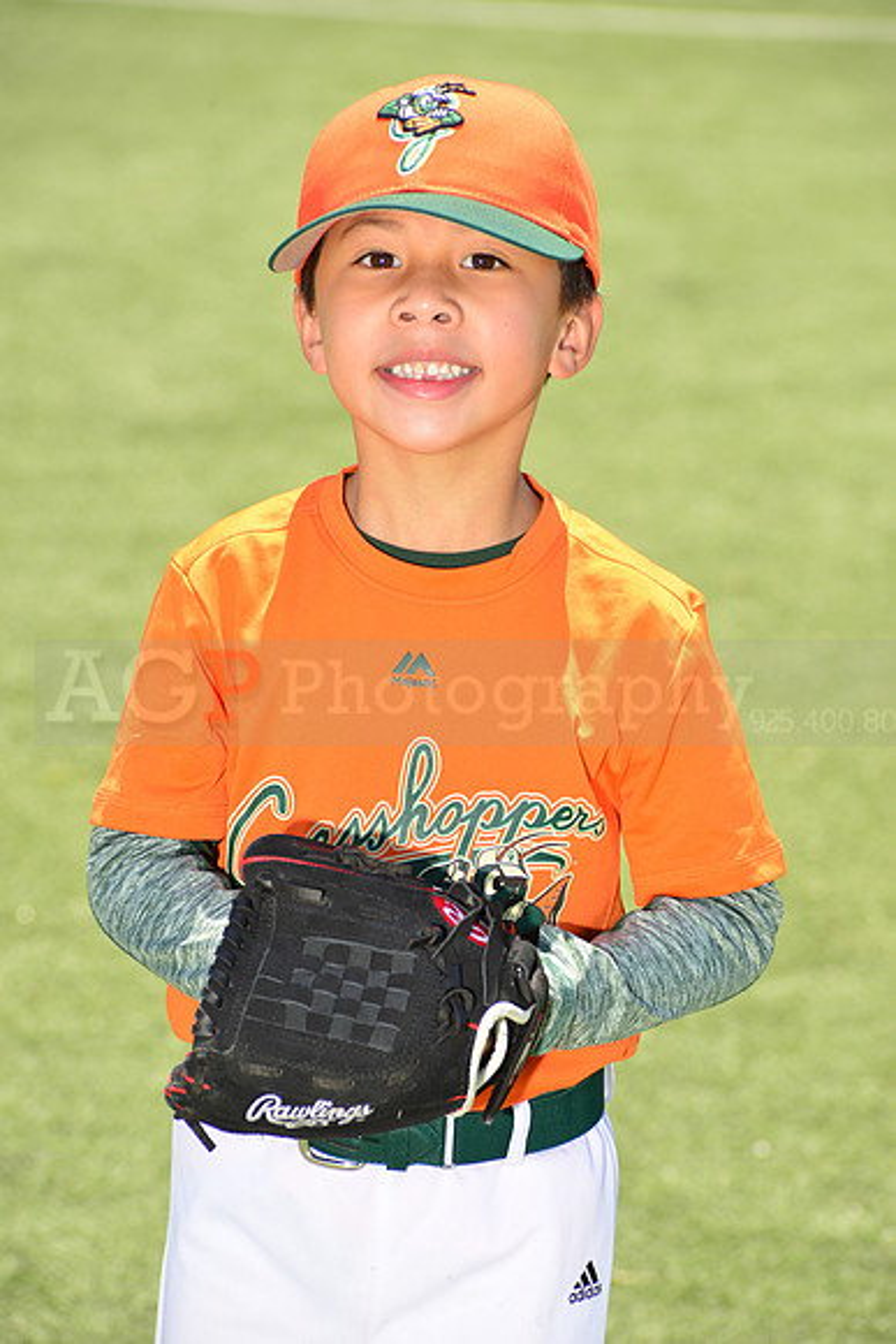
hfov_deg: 6.9
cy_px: 672
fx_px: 7462
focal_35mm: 200
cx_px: 448
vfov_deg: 10.3
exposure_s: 1/250
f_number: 11
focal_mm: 200
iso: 250
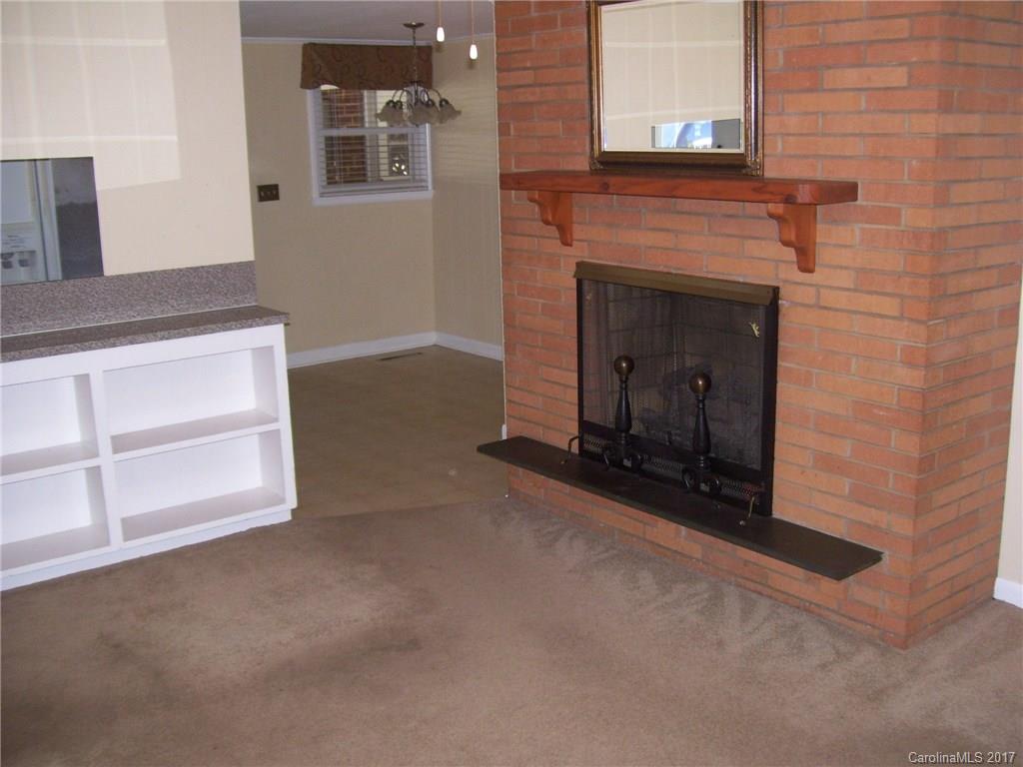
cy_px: 384
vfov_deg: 39.7
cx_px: 512
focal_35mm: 36
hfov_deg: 51.4
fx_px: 1064
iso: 125
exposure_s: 1/125
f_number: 2.7
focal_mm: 6
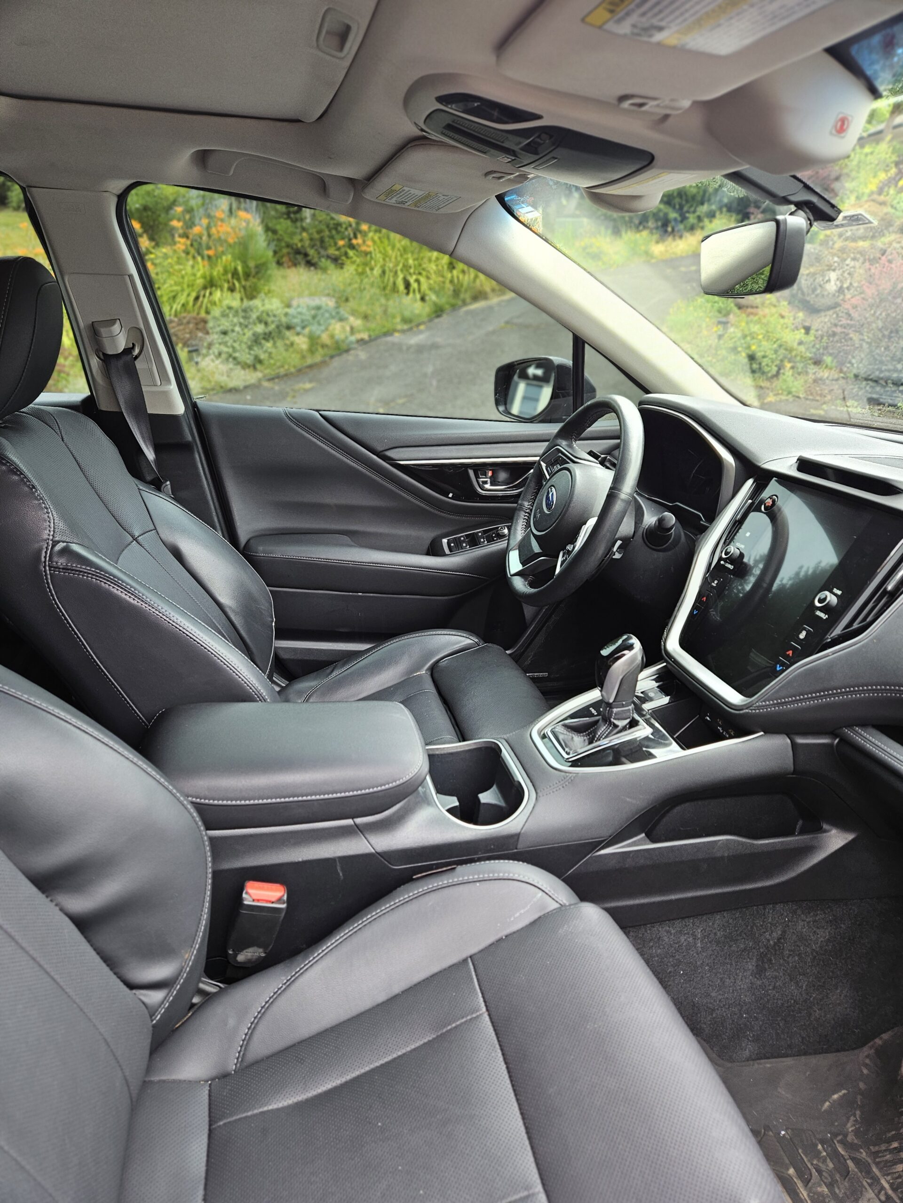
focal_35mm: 23
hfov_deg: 58.9
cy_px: 602
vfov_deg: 73.9
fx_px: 800
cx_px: 452
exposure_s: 1/120
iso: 100
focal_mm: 5.4
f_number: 1.8
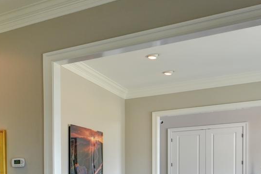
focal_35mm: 53
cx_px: -45
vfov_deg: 24.2
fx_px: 384
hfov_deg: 31.8
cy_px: 182
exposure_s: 1/13
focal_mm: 14
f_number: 8
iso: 200
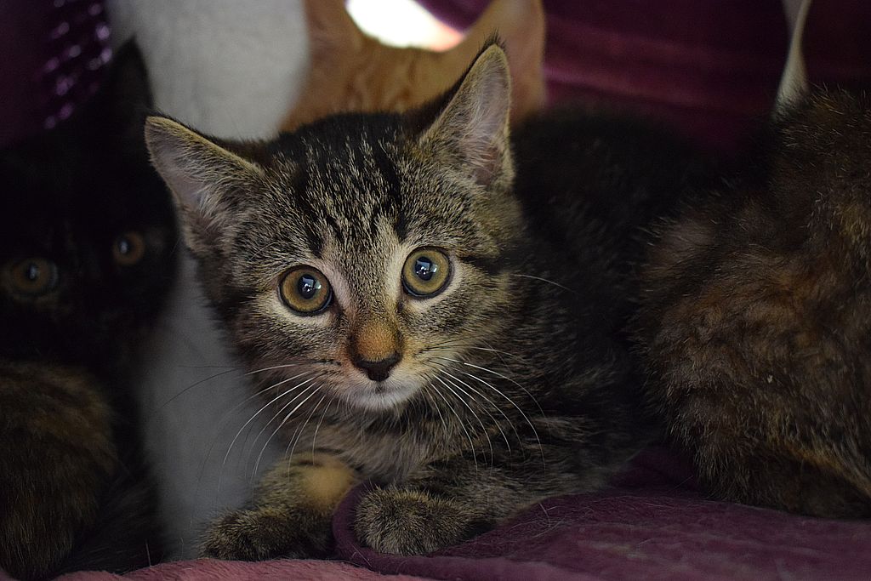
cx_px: 436
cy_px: 290
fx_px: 1452
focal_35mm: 60
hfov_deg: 33.4
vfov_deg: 22.6
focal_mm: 40
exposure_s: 1/125
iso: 3200
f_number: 4.8
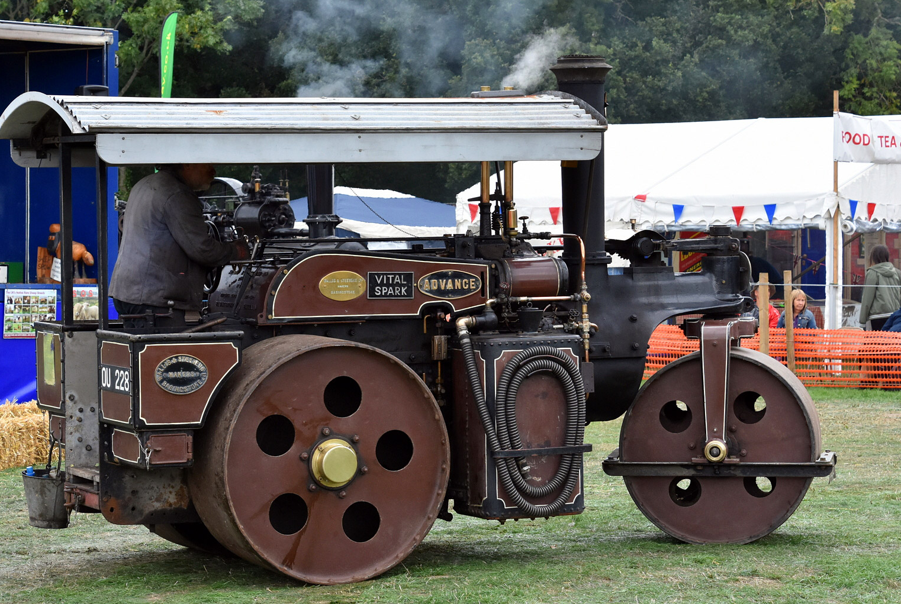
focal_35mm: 103
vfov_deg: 13.4
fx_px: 2571
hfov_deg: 19.9
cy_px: 293
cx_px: 430
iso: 800
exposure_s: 1/500
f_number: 8
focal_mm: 65
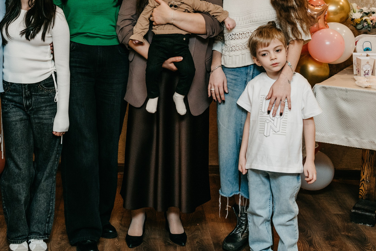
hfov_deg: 28.9
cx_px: 103
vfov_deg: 19.6
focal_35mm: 69
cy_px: 62
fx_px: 721
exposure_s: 1/160
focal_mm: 34
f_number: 4
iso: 200
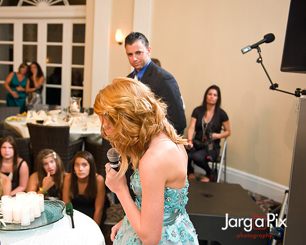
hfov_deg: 45.5
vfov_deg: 37.3
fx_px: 362
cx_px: 123
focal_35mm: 40
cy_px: 123
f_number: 3.2
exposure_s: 1/125
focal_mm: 35
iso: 1600
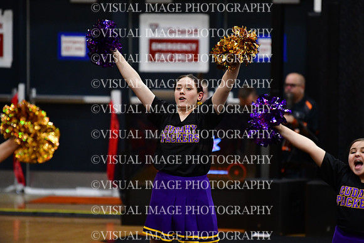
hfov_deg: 6.9
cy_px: 122
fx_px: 3034
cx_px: 182
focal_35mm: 300
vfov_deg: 4.6
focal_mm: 200
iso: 4000
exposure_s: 1/800
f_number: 2.8
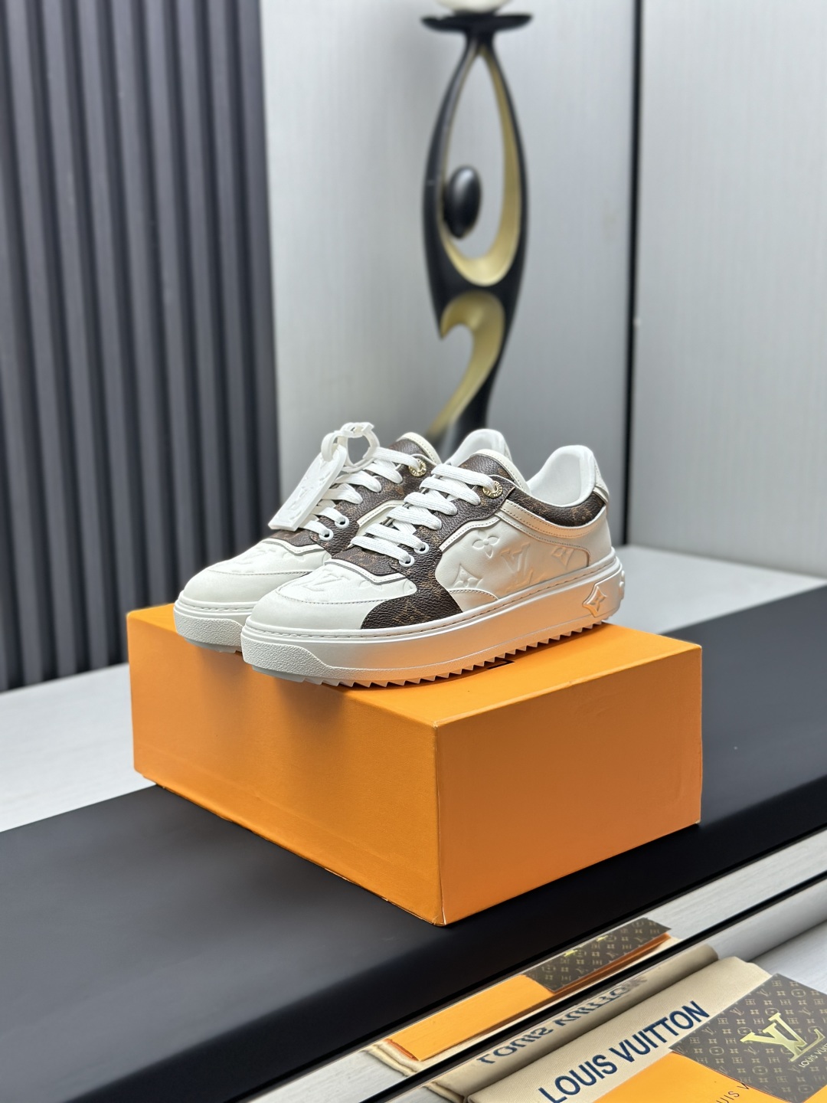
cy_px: 552
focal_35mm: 48
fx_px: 1529
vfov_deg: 39.7
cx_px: 414
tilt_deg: -12.3
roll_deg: +0.9
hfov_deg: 30.3
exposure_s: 1/91
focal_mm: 6.86
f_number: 1.78
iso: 125
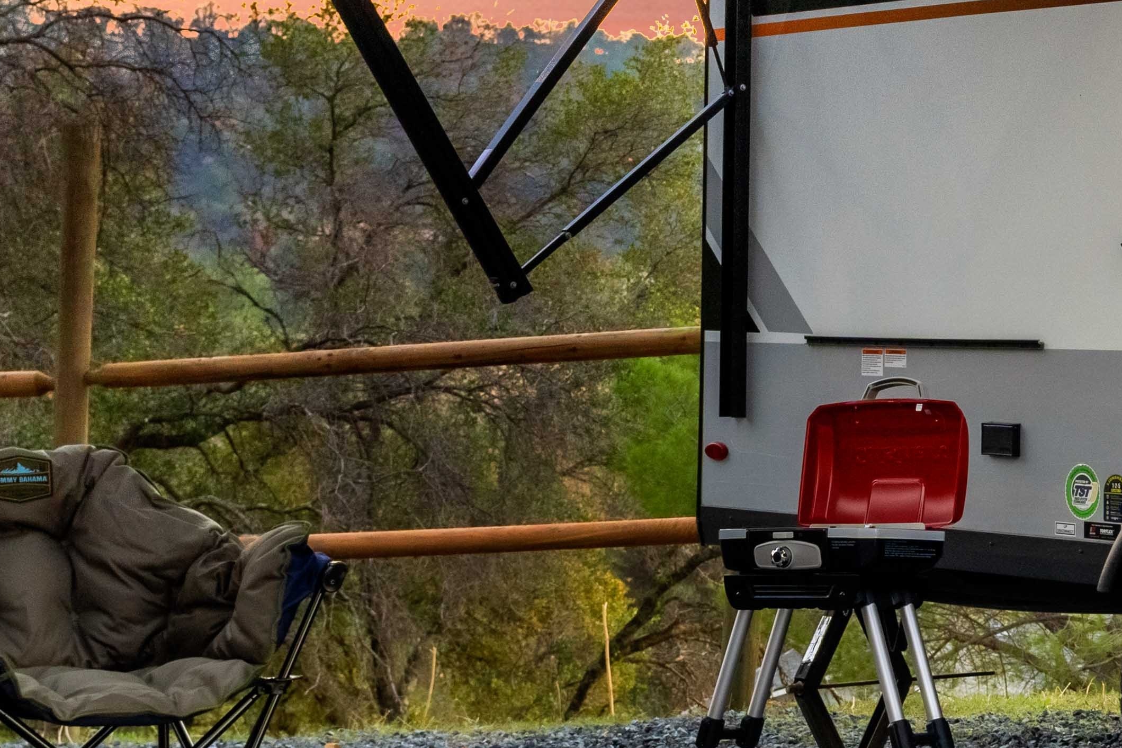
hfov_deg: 18.2
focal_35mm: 106
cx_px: 1398
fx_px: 3304
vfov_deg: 12.9
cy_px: 237
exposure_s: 1/30
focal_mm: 26
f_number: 6.3
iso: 800
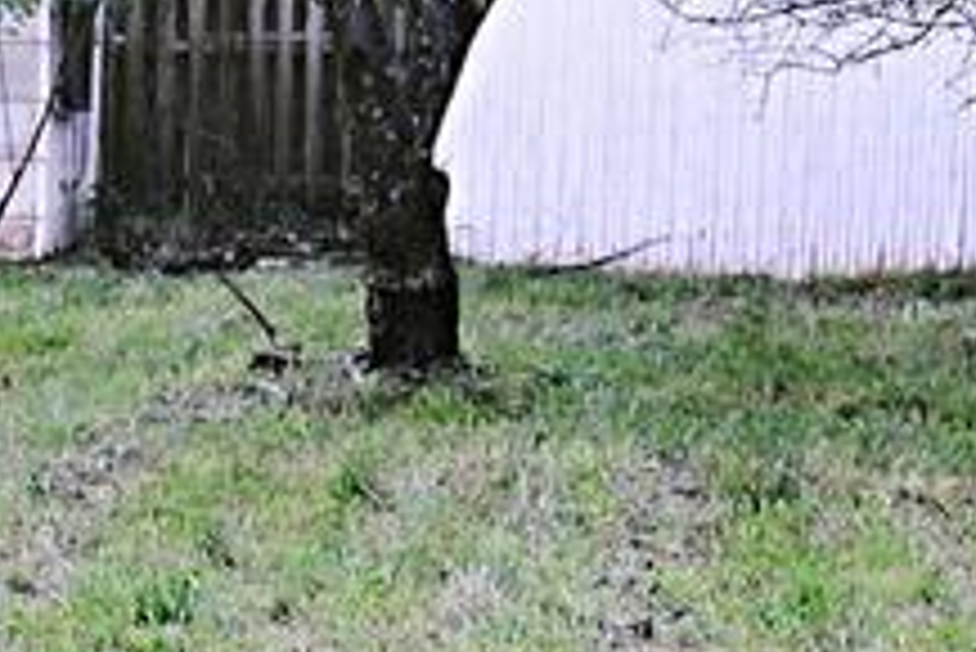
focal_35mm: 219
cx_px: -1201
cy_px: 926
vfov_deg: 6.2
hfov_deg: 8.7
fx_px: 5941
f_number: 6.3
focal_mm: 22
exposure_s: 1/15
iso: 500
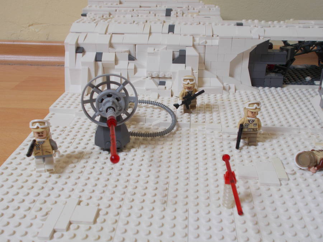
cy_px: 121
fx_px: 364
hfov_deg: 47.9
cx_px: 162
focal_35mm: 39
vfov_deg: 36.8
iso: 80
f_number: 3.9
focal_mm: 6.9
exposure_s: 1/40
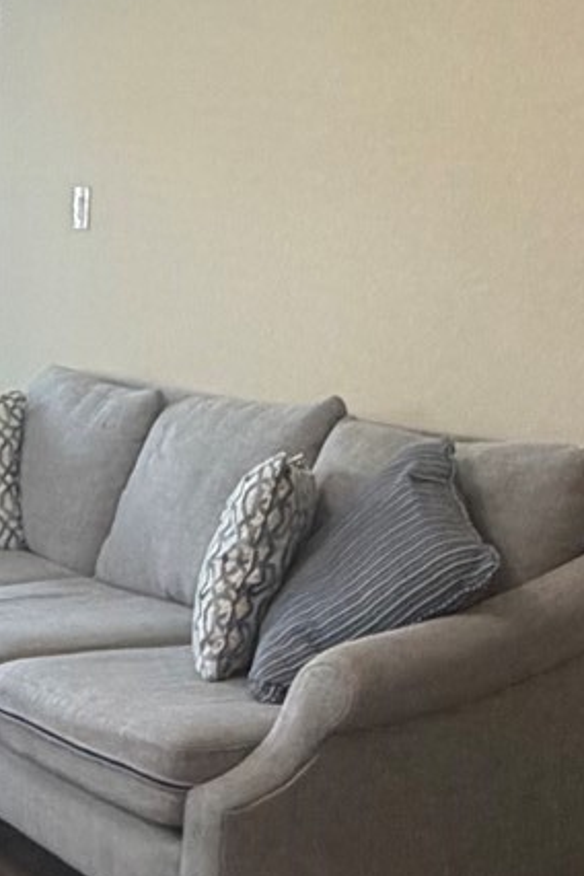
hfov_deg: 17.8
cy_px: 428
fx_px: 1703
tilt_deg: -7.1
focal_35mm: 70
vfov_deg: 28.8
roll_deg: -1.6
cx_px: -234
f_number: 2.2
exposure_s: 1/60
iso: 200
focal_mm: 2.22
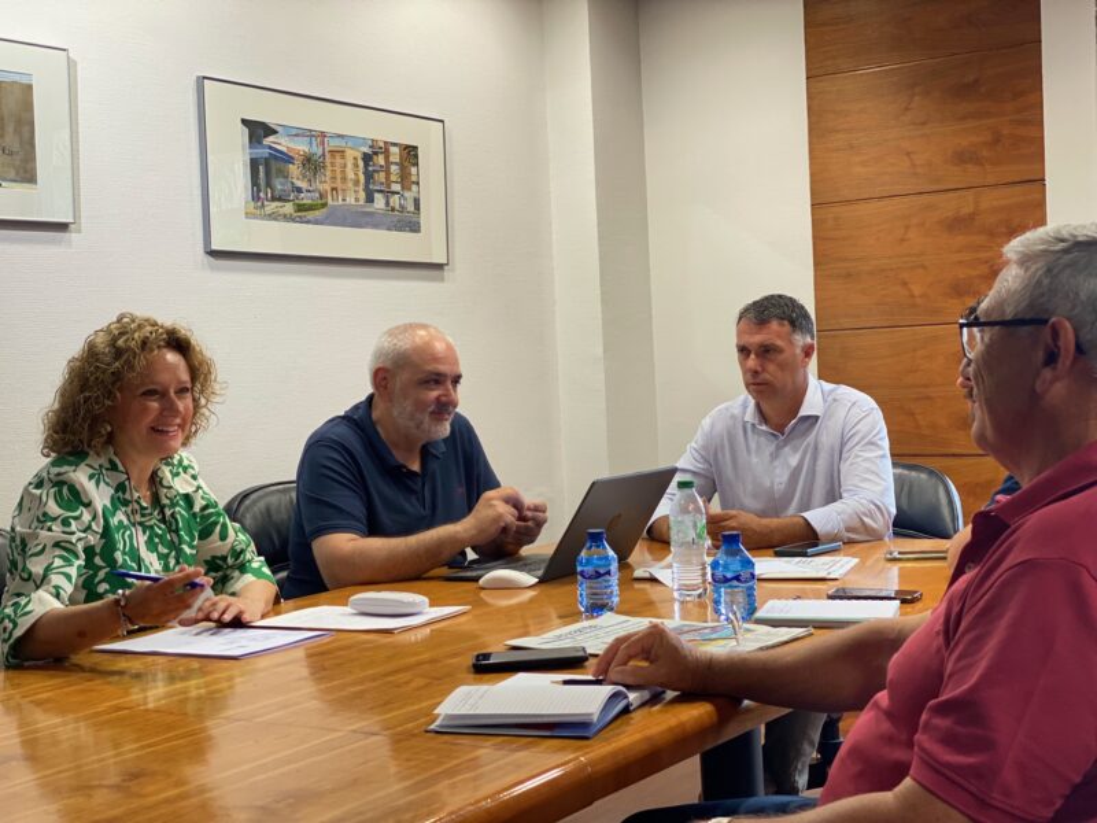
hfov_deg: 36.8
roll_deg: +2.4
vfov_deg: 28.0
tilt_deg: -1.0
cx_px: 548
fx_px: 1648
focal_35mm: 52
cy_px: 412
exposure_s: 1/50
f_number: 2
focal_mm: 6
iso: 125
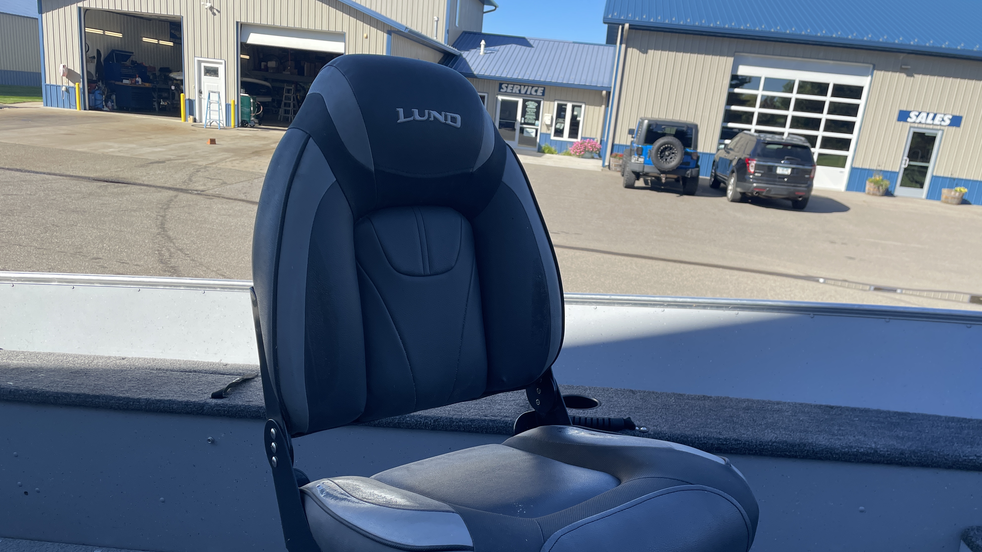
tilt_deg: -17.9
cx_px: 494
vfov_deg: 39.9
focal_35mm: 29
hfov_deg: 66.1
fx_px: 755
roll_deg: -5.0
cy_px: 342
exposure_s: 1/1435
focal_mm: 4.2
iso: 32
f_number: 1.6
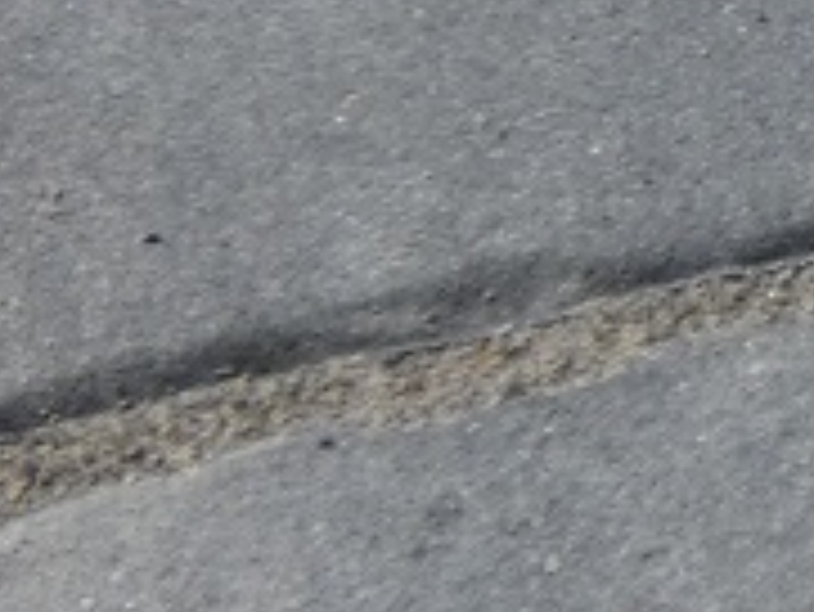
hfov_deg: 9.9
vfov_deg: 8.7
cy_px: -387
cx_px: 2150
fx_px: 3906
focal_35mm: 166
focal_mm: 5.3
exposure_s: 1/800
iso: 80
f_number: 4.5
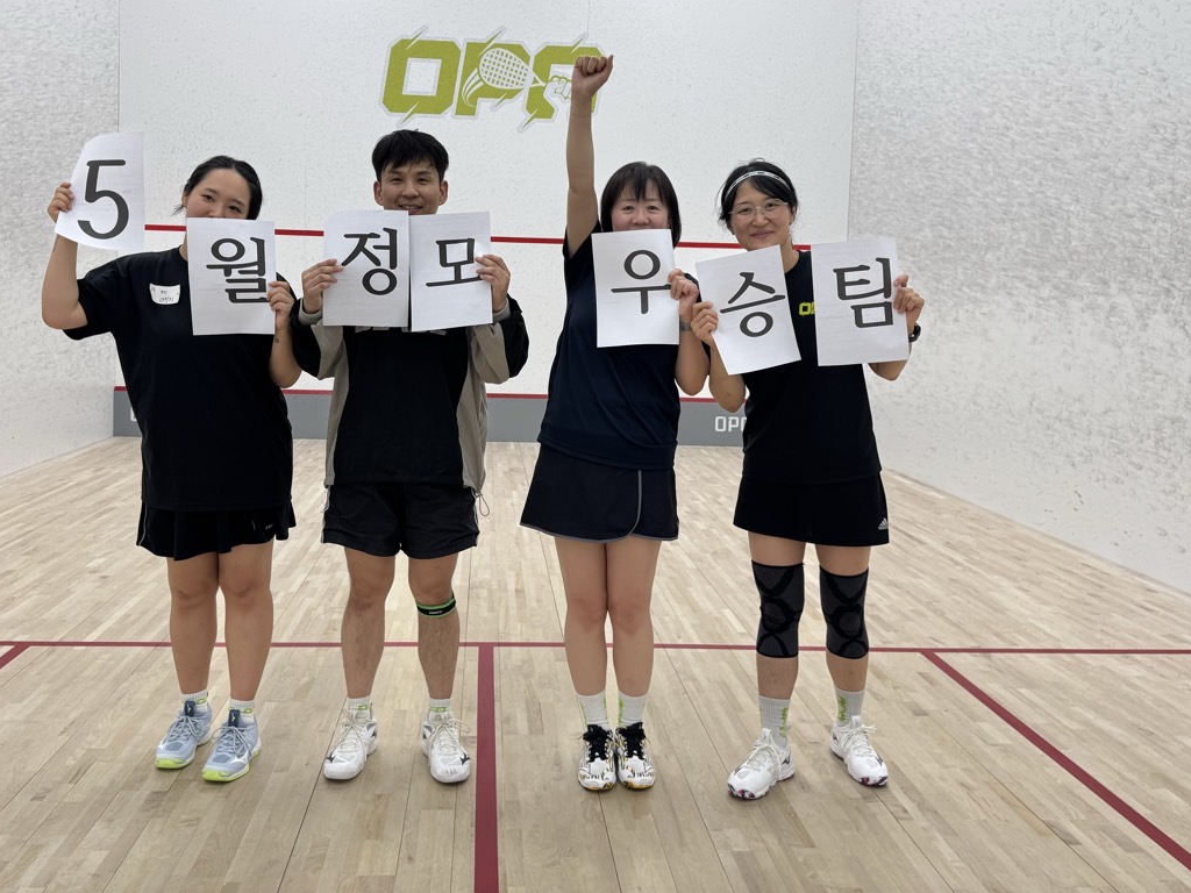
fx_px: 1032
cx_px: 542
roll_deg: -1.4
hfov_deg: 59.9
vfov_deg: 46.4
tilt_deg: -1.8
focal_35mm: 30
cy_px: 336
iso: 100
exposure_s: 1/120
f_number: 1.78
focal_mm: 6.76
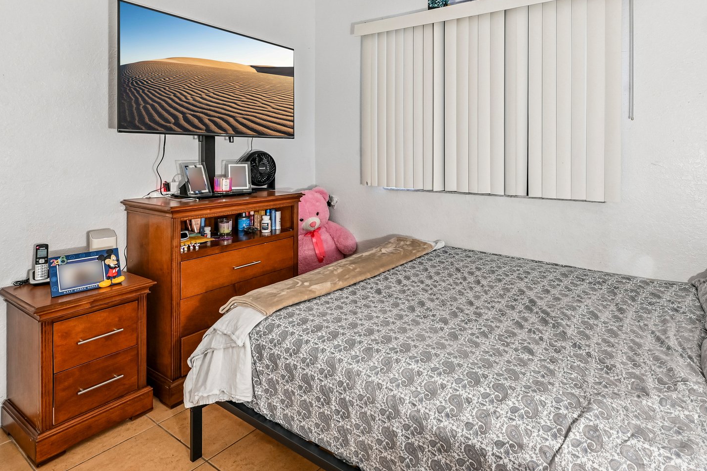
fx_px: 393
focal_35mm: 20
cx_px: 415
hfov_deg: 83.2
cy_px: 150
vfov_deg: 60.2
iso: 400
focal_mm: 14
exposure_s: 1/4
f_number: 8
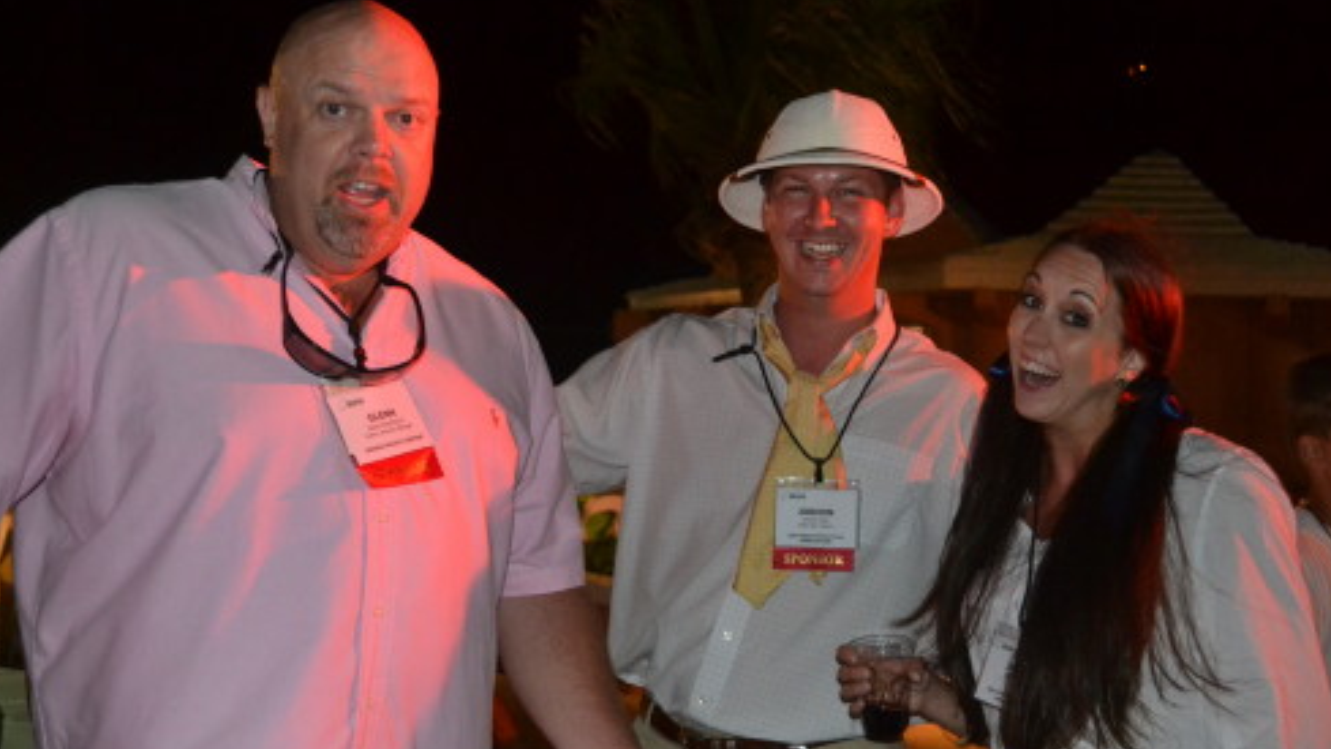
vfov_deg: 26.5
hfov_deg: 45.5
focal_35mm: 45
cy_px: 388
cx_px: 661
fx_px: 1588
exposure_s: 1/60
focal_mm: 28
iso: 3200
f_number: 4.5
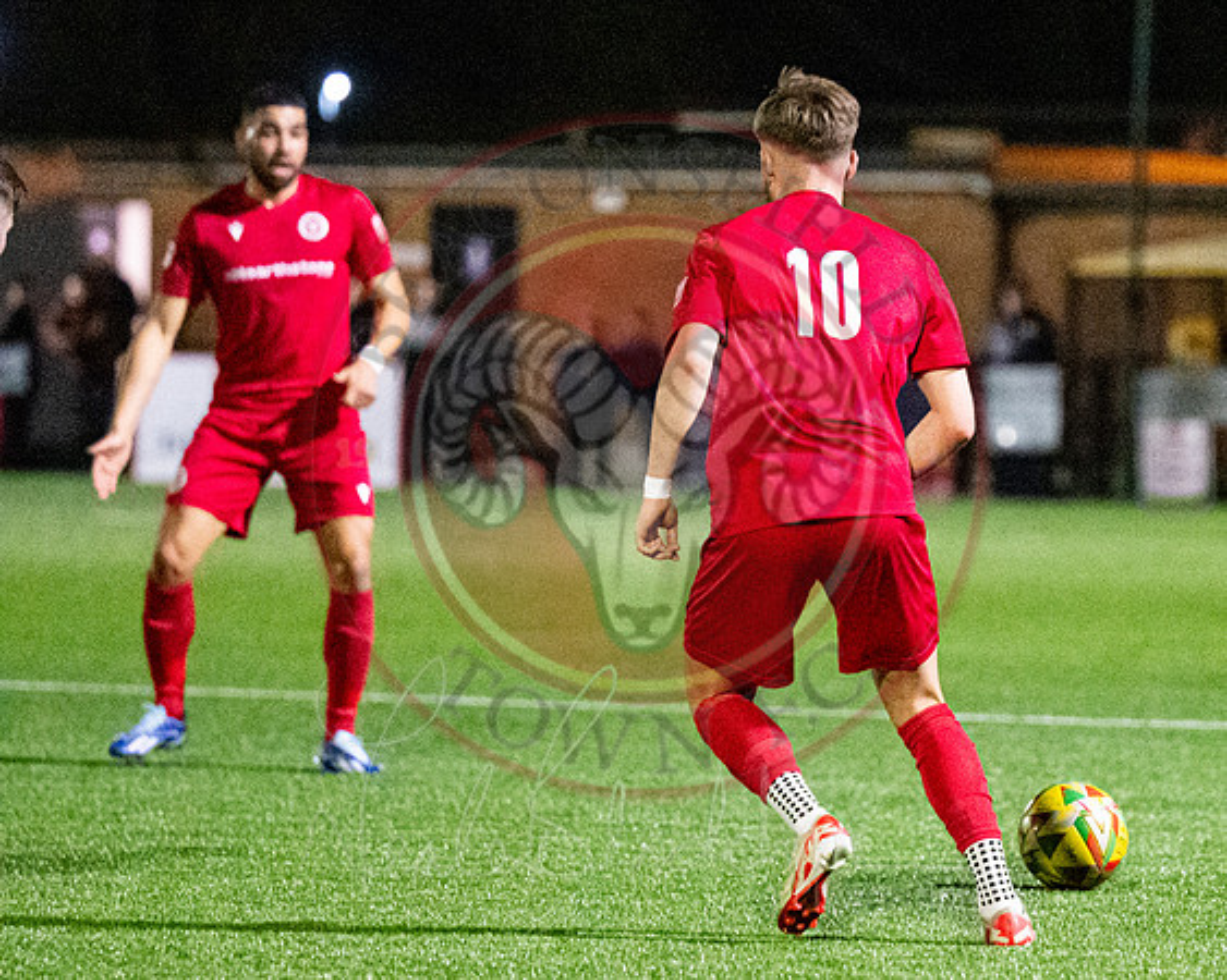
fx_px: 12054
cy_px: 609
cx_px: 1034
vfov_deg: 4.7
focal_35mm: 332
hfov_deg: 5.8
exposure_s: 1/1000
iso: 8000
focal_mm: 140
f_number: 2.8
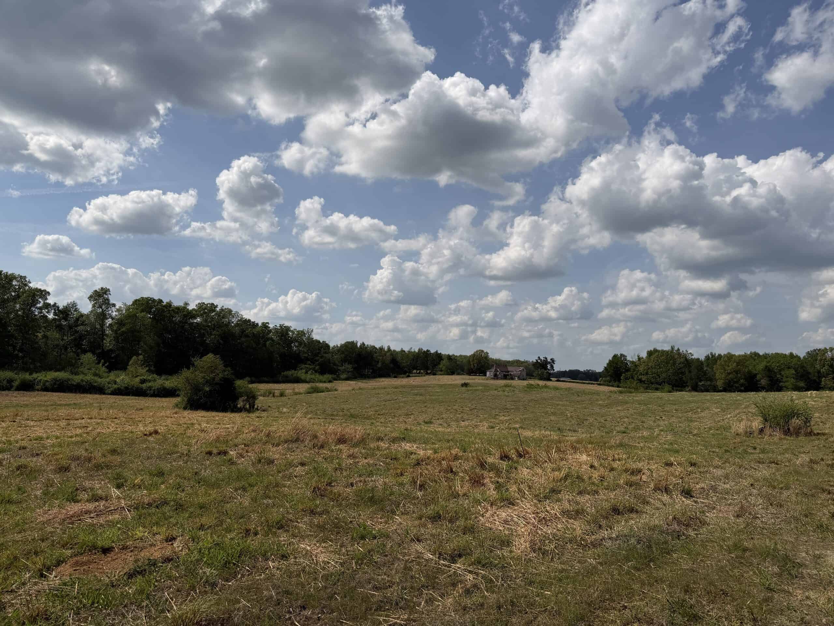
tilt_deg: +5.2
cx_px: 417
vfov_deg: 56.8
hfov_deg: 71.6
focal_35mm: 24
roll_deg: -0.4
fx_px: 578
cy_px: 313
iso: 80
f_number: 1.78
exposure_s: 1/11905
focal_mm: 6.76
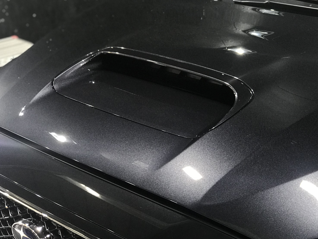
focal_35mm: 78
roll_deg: +3.1
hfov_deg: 25.0
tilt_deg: -20.3
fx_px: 717
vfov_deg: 18.9
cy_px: 93
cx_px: 197
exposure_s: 1/60
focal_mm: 6.6
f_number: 2.8
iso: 250
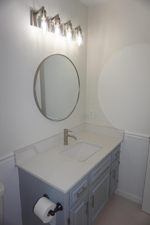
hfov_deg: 53.1
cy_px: 112
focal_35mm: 24
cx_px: 75
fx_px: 150
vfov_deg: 73.7
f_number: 4
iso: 100
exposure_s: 1/60
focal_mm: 16
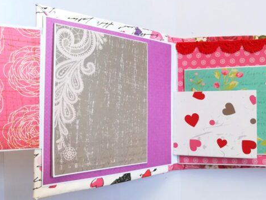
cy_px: 101
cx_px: 152
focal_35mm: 33
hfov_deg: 55.1
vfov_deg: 43.0
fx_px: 254
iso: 80
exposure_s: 1/33.3
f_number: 2.2
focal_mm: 3.83
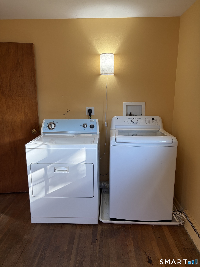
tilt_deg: -10.8
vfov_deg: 67.3
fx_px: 200
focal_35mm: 26
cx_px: 100
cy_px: 134
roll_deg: +0.6
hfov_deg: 53.1
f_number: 1.6
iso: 80
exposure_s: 1/120
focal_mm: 5.96
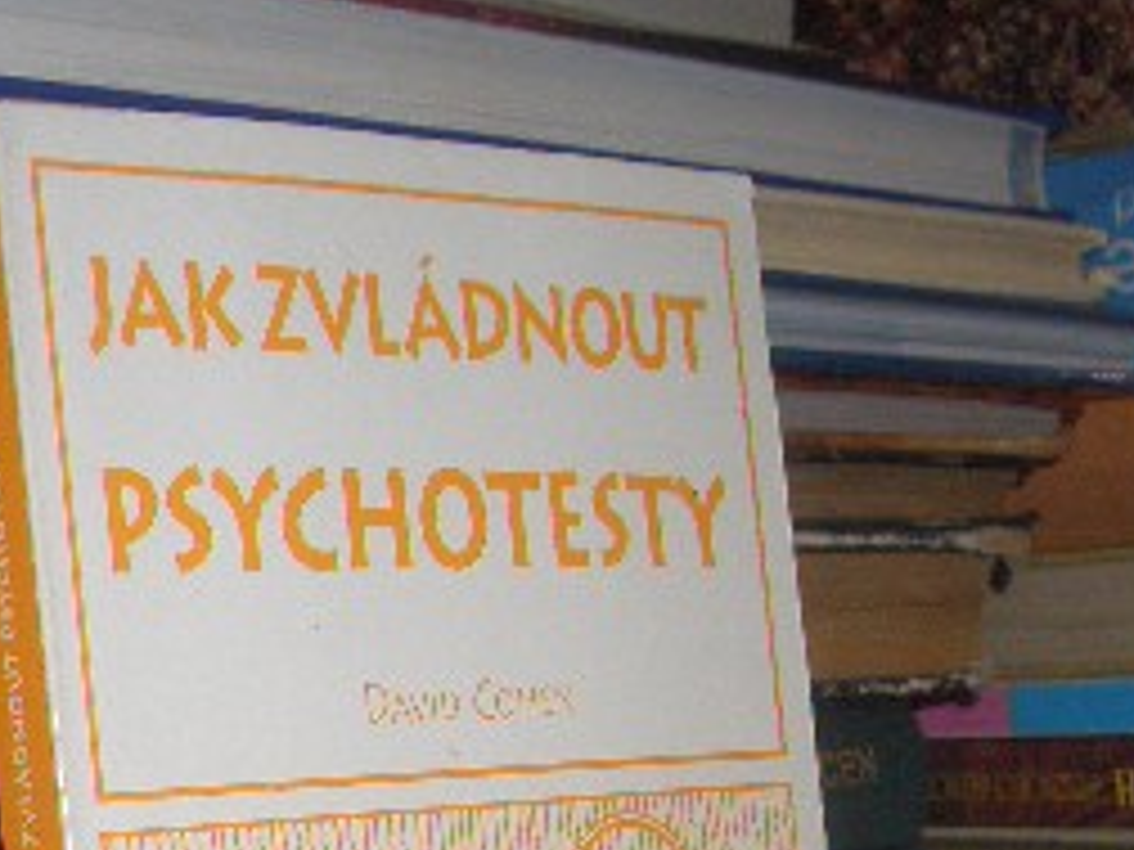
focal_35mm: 89
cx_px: 405
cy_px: 994
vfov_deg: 16.0
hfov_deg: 21.9
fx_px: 2916
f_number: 2.6
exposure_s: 1/60
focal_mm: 5.8
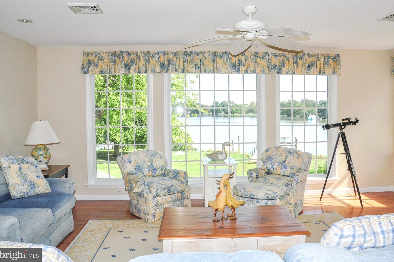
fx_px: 317
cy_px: 122
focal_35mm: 29
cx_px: 208
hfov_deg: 63.7
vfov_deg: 44.8
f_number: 13
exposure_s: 1/200
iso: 1000
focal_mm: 18
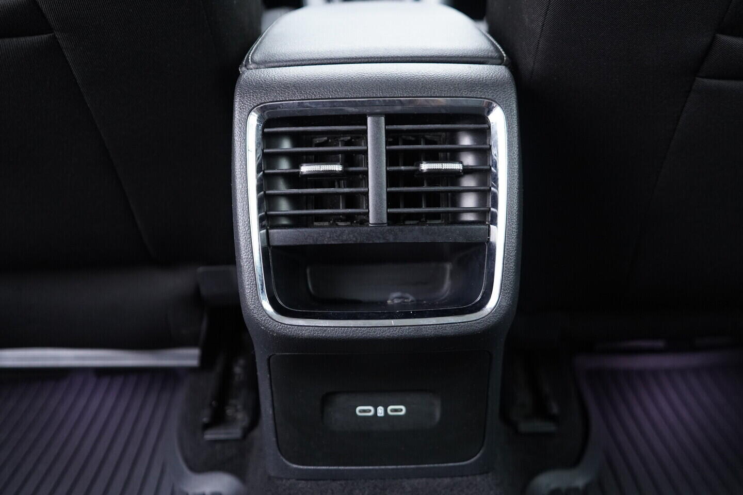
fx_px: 743
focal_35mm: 36
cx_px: 372
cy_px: 248
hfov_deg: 53.1
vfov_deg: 36.9
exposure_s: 1/40
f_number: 2.8
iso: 1000
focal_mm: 24
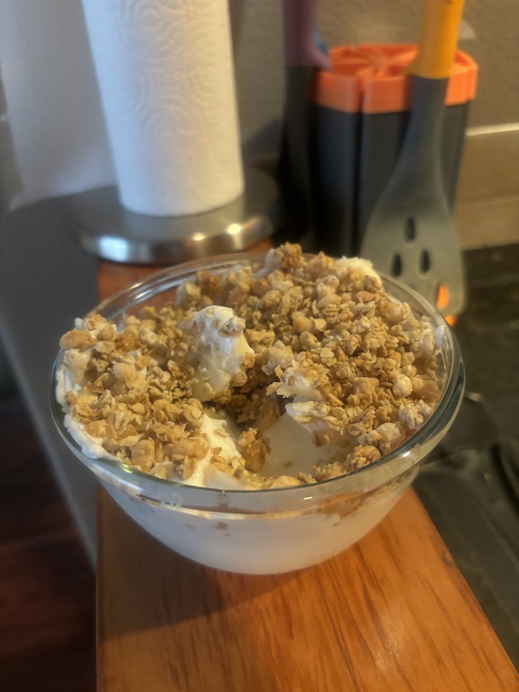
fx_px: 520
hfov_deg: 53.1
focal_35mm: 26
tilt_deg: -37.1
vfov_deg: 67.3
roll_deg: +3.9
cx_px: 260
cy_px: 346
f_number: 1.6
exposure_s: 1/30
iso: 500
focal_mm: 5.96
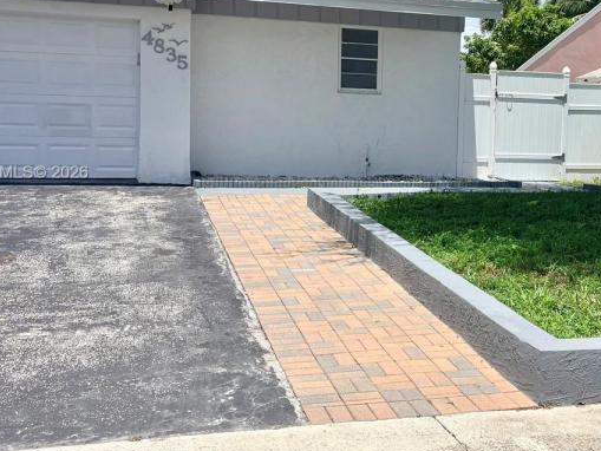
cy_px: 174
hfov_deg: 38.1
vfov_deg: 29.6
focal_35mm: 49
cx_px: 435
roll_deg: -1.1
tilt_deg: -3.4
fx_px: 851
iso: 50
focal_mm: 5.96
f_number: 1.6
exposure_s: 1/5348
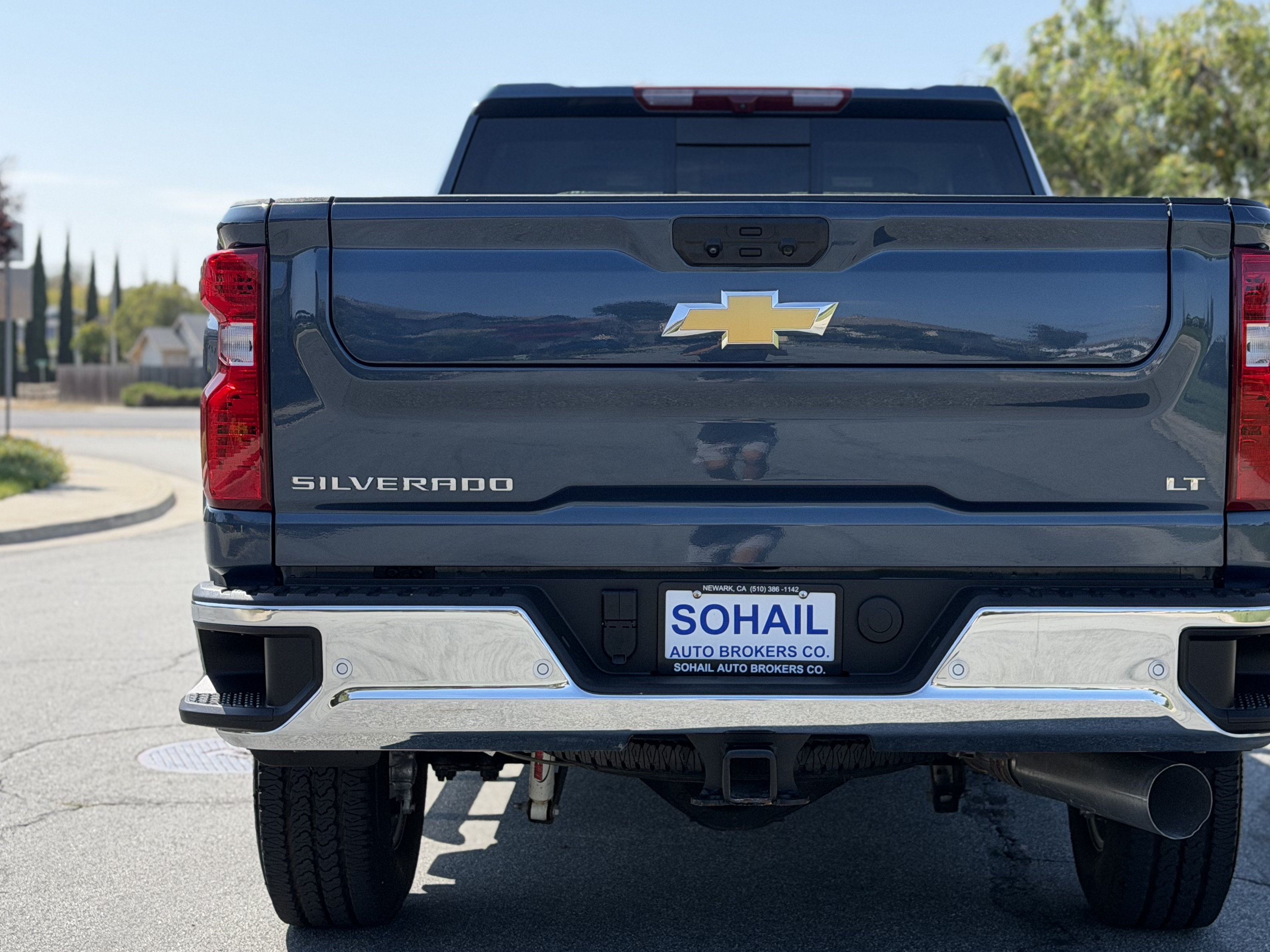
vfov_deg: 24.0
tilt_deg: -2.6
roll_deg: -0.2
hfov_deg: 31.6
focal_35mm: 61
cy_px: 465
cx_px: 736
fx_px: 2238
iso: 100
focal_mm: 6.76
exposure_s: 1/3096
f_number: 1.78
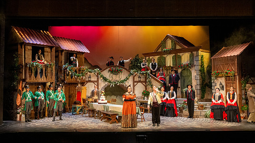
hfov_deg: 55.2
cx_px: 115
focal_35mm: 36
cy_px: 72
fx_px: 243
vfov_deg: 32.9
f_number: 5.6
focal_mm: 28
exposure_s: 1/160
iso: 1600
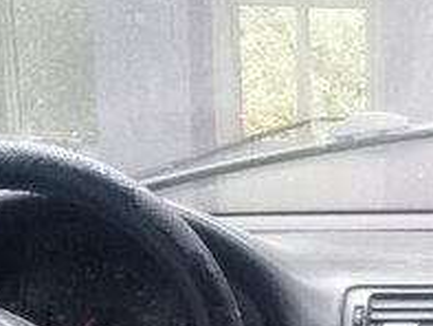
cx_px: 514
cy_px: 461
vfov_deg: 13.6
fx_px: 1302
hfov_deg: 18.0
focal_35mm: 104
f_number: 2.2
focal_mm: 3.3
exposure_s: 1/20
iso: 200
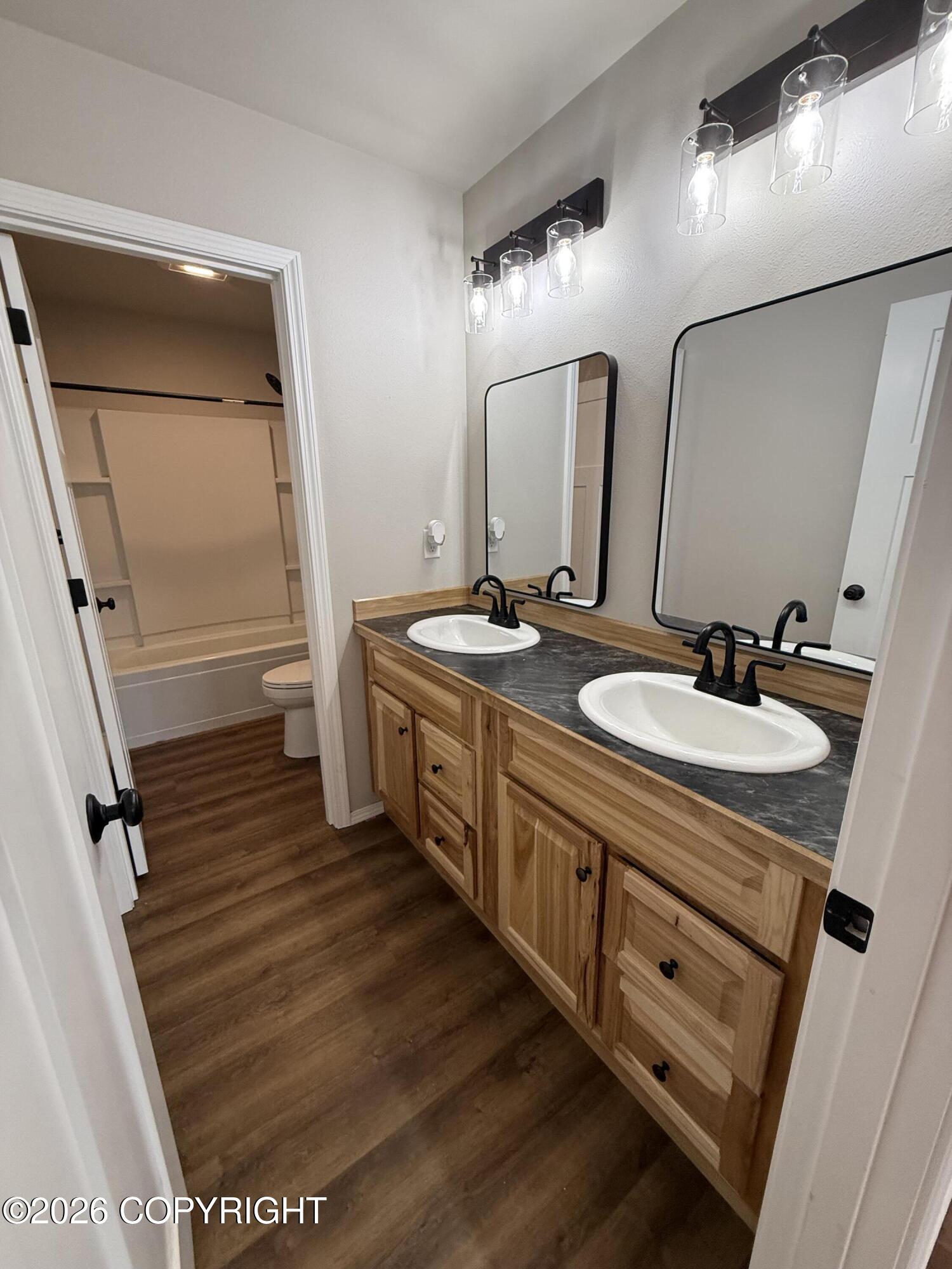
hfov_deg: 85.7
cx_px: 476
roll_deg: +0.7
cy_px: 634
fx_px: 513
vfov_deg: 102.1
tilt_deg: -12.7
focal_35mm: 14
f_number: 2.2
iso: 160
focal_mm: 2.22
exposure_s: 1/120
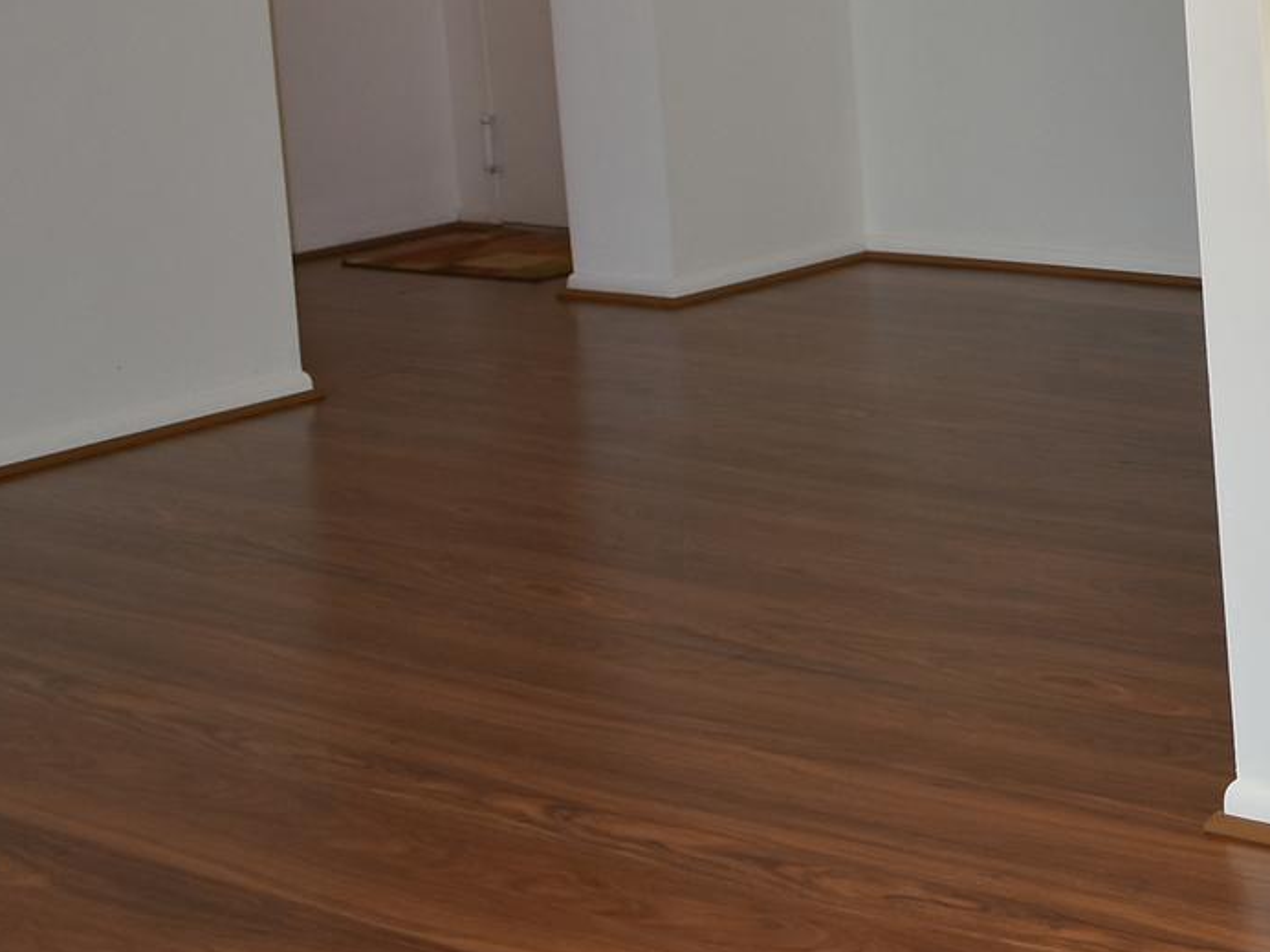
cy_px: -75
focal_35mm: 72
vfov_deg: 19.5
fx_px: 2657
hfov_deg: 22.5
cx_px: 1856
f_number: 3.5
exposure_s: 1/60
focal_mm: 17
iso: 320
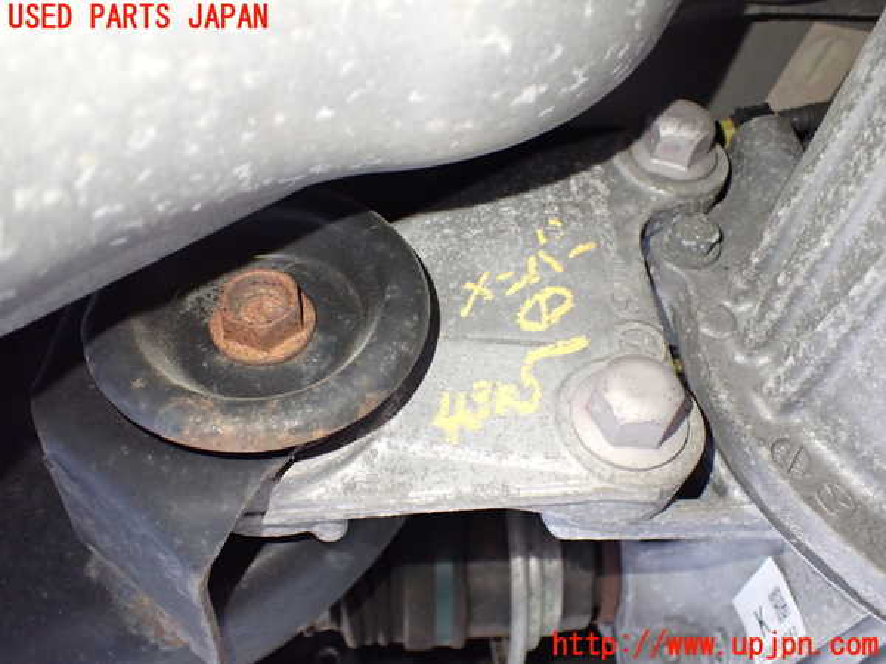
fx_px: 768
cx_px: 443
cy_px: 332
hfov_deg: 60.0
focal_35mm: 30
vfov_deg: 46.8
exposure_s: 1/50
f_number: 2.3
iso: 800
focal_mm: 5.4
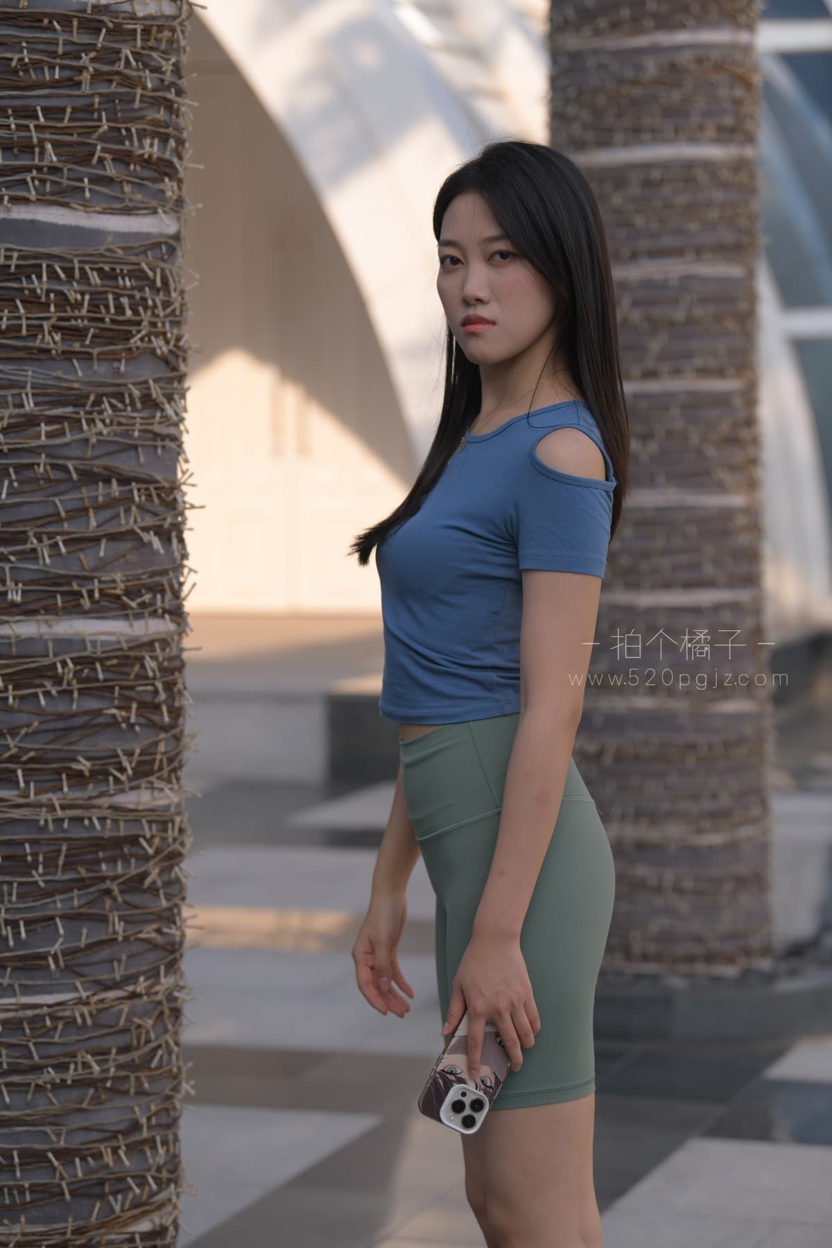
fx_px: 3466
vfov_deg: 20.4
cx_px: 416
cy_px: 624
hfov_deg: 13.7
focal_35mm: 100
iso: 125
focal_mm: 100
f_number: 4
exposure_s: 1/800
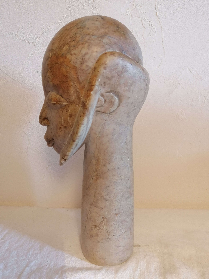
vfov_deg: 60.0
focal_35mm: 30
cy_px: 140
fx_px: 242
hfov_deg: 46.8
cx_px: 104
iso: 320
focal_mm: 5.4
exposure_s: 1/33.3
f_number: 1.8
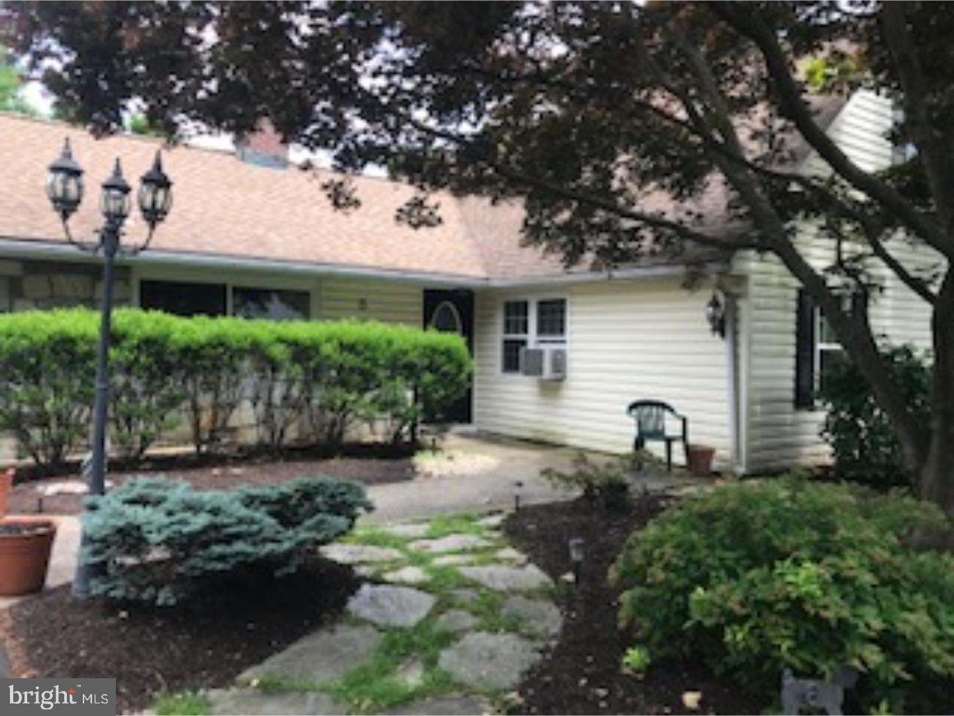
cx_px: 477
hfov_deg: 63.4
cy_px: 358
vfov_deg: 49.7
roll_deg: -0.7
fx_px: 772
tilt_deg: +0.6
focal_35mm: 28
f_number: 1.8
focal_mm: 3.99
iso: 20
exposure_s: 1/484
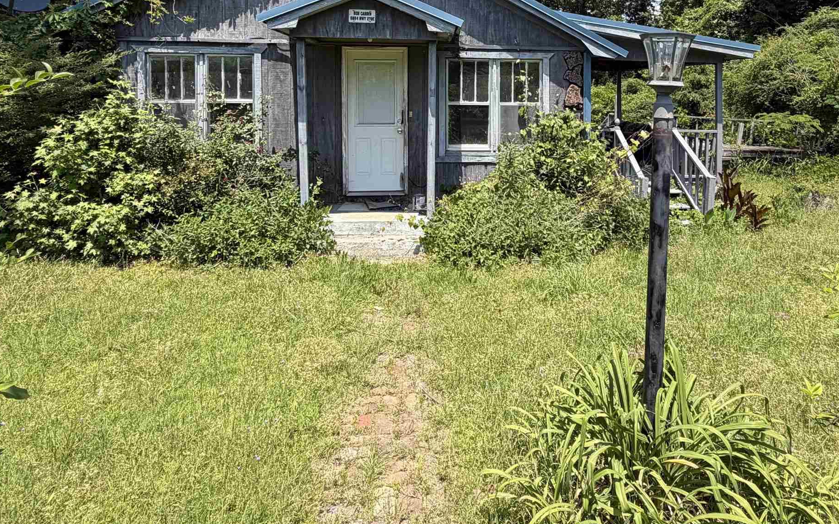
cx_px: 495
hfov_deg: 71.9
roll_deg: -1.0
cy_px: 109
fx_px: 572
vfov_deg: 46.8
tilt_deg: -2.7
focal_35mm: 25
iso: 40
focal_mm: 2.22
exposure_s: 1/770
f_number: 2.2
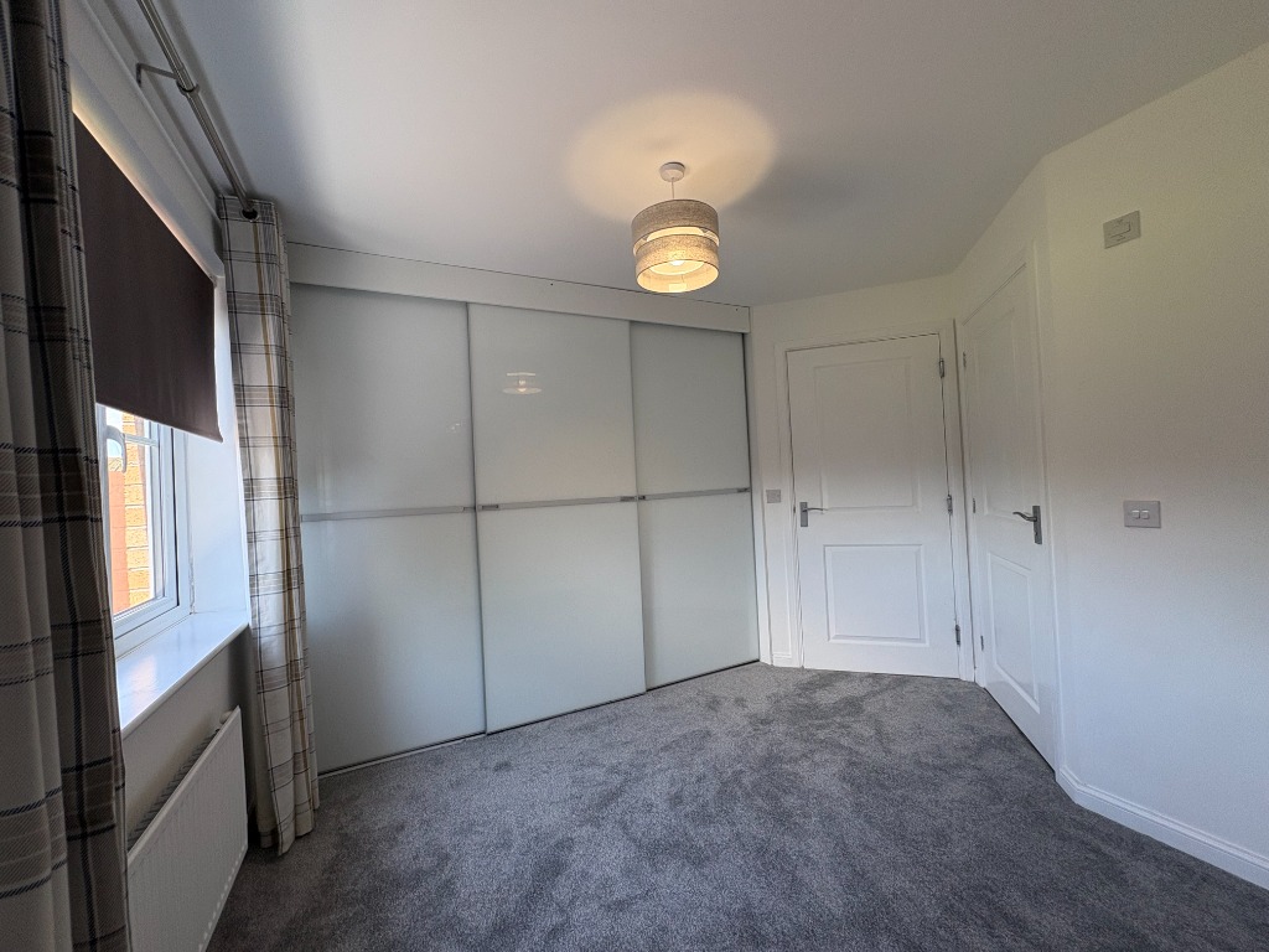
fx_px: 513
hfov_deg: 102.1
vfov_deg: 85.7
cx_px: 634
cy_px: 476
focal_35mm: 14
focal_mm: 2.22
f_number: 2.2
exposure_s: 1/139
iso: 100
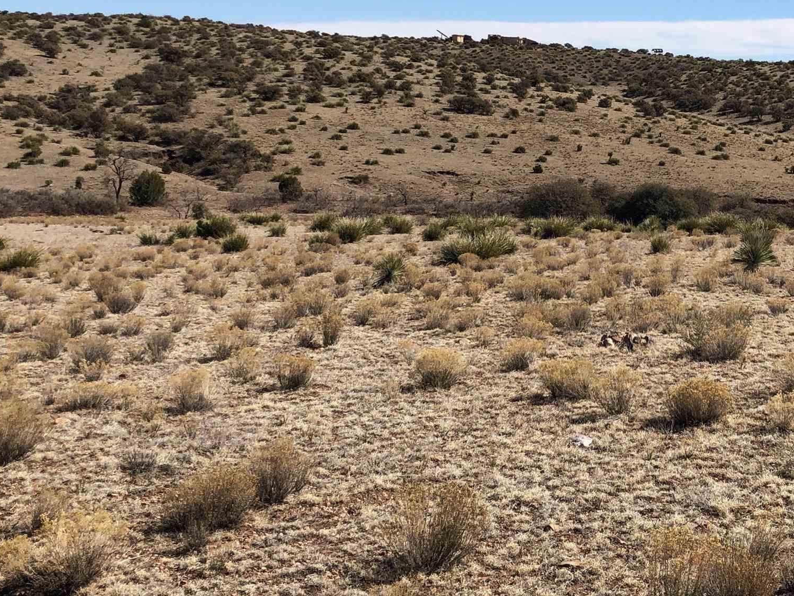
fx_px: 1308
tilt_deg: -3.5
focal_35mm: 57
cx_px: 651
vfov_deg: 25.6
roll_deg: -1.0
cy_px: 217
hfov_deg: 32.7
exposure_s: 1/2558
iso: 20
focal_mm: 4
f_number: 1.8
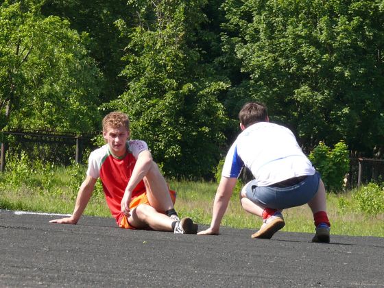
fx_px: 3317
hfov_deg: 6.6
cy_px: 144
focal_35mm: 299
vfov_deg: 5.0
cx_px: 192
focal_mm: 35.4
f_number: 5.6
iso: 100
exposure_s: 1/250
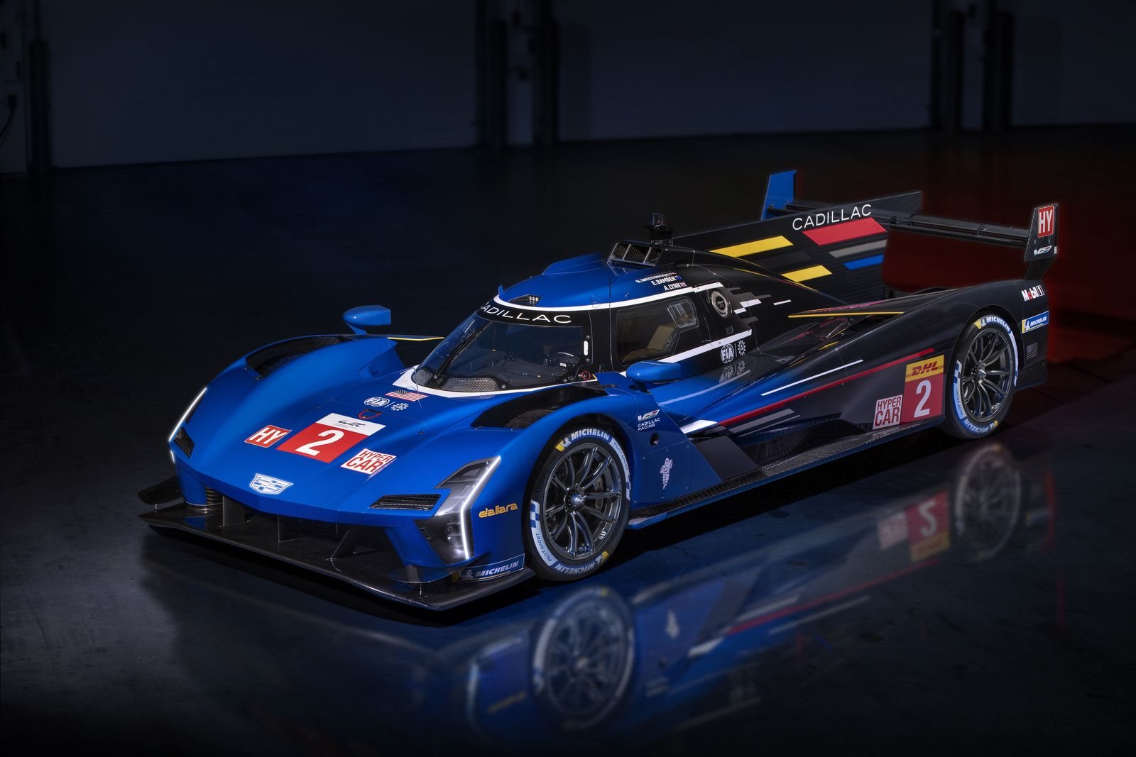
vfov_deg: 19.5
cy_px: 378
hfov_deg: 28.8
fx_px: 2209
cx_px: 568
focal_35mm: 70
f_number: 11
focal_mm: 70
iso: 100
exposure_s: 1/100
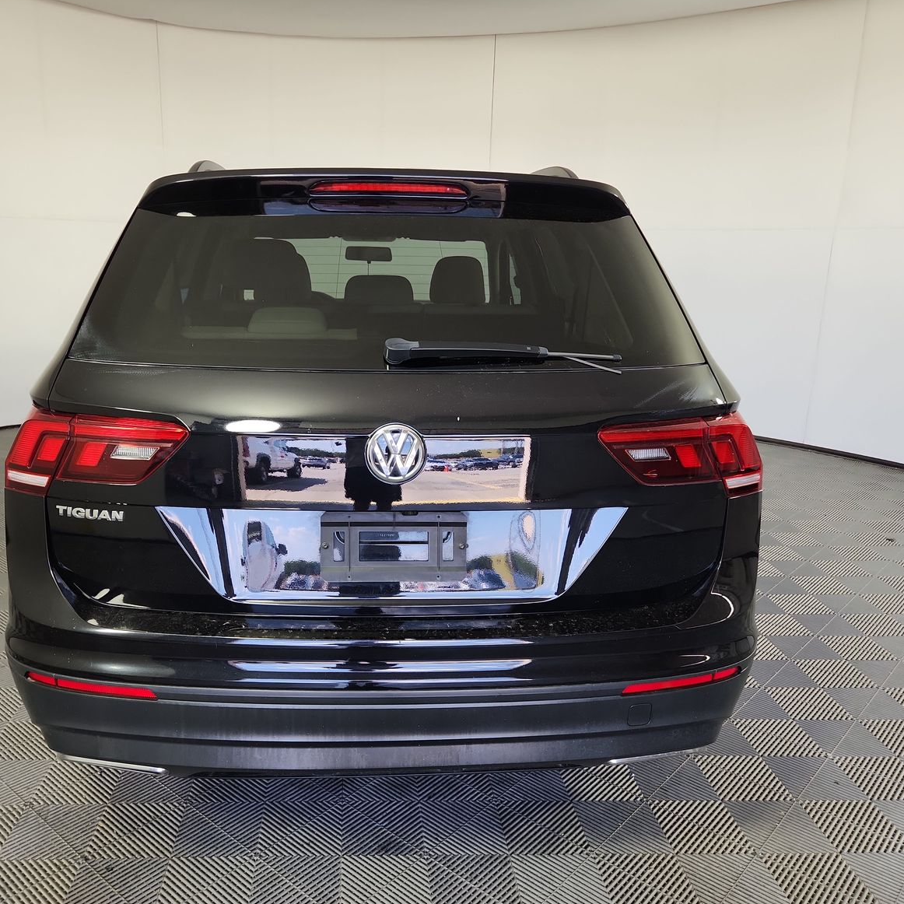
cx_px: 386
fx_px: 827
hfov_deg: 57.1
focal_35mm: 28
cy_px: 456
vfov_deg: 57.3
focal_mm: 5.4
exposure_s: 1/119
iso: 55
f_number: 1.8
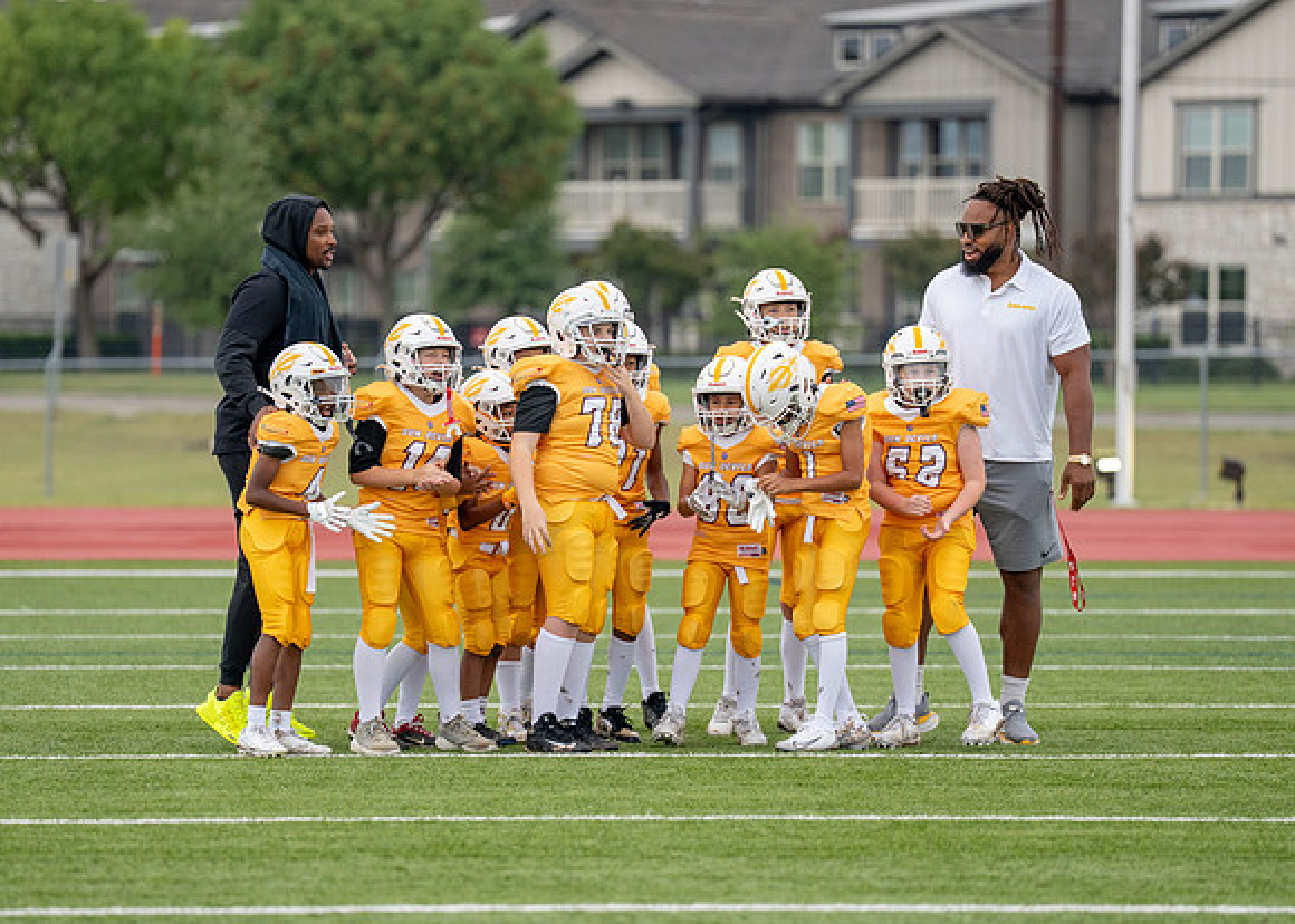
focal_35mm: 243
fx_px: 8925
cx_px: 599
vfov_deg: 5.9
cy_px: 523
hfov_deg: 8.3
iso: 500
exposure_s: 1/2000
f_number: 2.8
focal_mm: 180
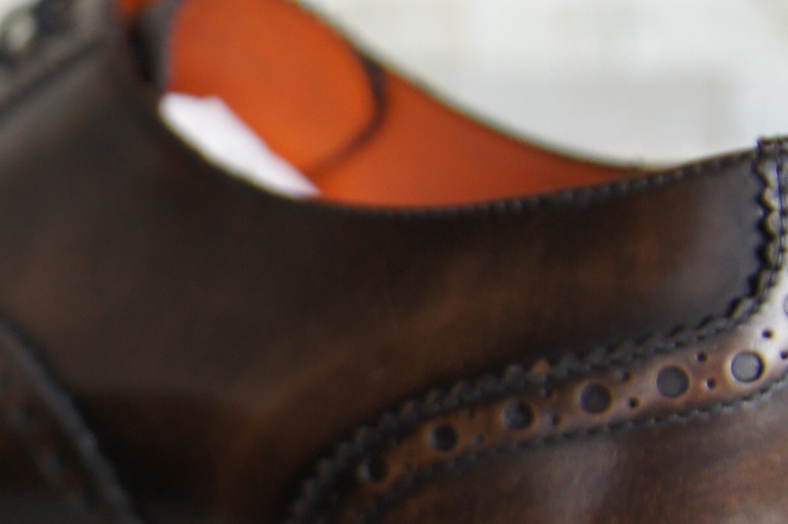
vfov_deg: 14.1
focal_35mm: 97
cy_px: 358
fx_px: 2120
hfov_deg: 19.9
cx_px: -136
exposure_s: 1/30
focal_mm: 17
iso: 250
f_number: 2.8
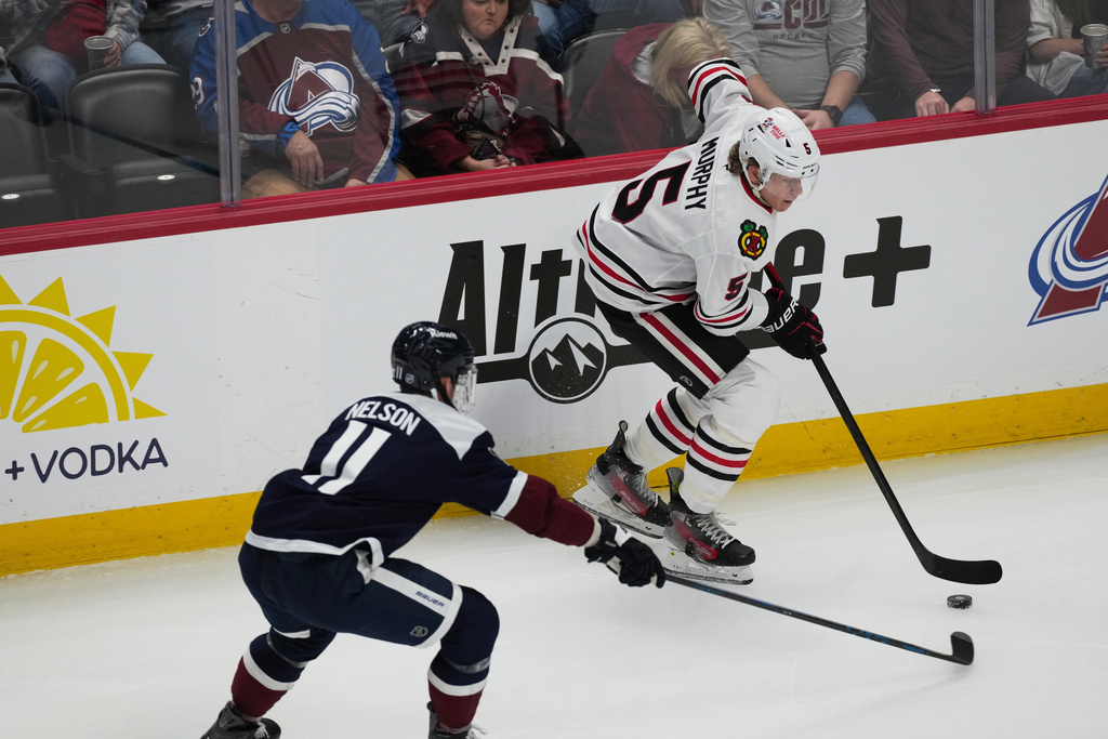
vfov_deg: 2.3
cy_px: 370
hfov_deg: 3.4
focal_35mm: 600
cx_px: 554
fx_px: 18468
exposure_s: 1/2000
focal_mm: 600
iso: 2000
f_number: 4
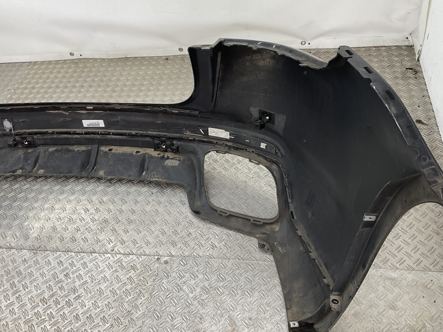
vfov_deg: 40.7
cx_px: 204
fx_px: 448
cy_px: 163
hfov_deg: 52.6
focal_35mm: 35
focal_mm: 3
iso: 25
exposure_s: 1/100
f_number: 1.8
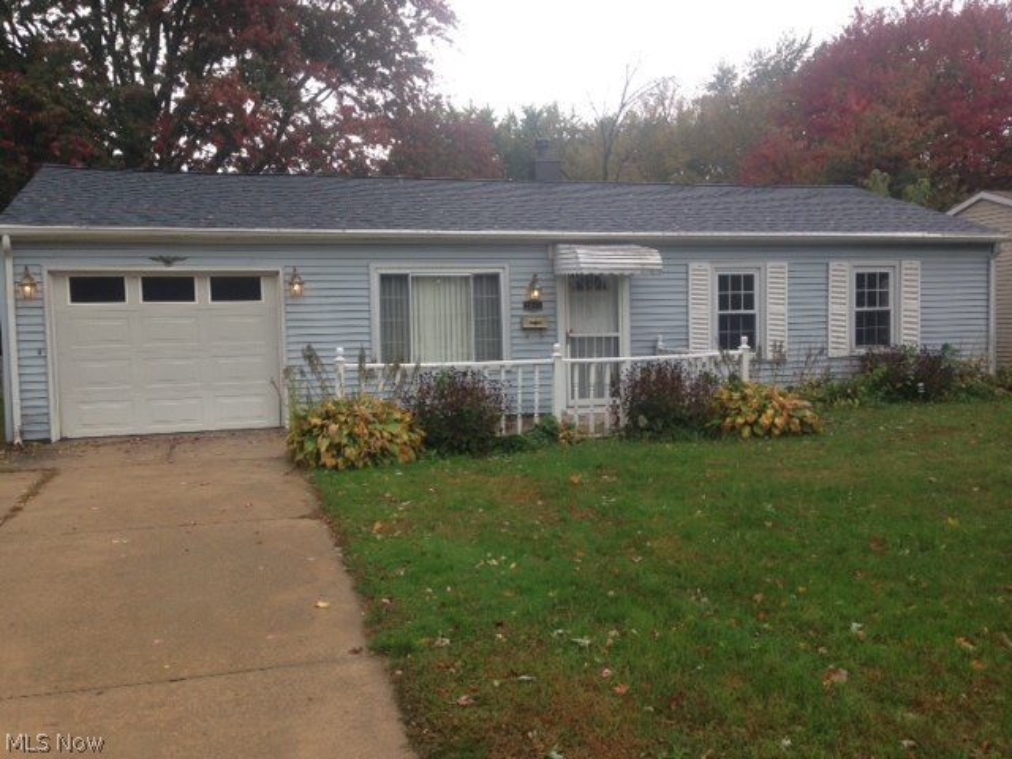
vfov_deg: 42.9
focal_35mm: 33
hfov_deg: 55.4
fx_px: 965
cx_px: 506
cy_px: 380
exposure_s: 1/287
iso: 50
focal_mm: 4.12
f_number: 2.4
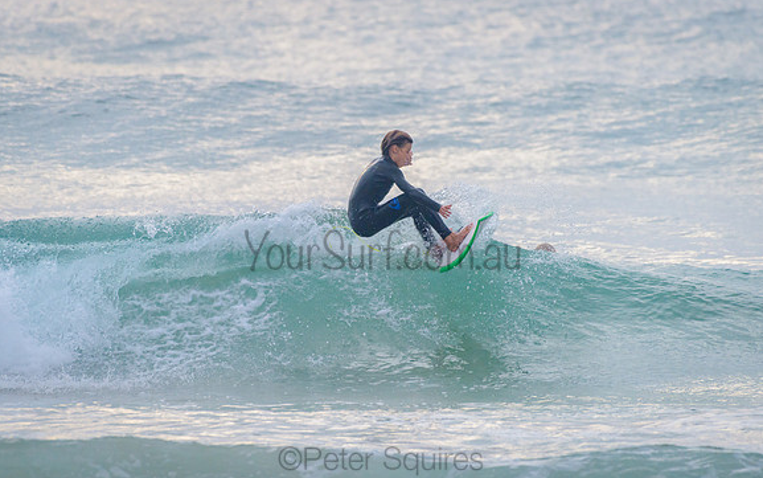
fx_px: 13063
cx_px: 369
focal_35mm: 628
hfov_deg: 3.3
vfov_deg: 2.1
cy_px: 234
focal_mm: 500
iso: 560
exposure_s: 1/1250
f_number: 5.6
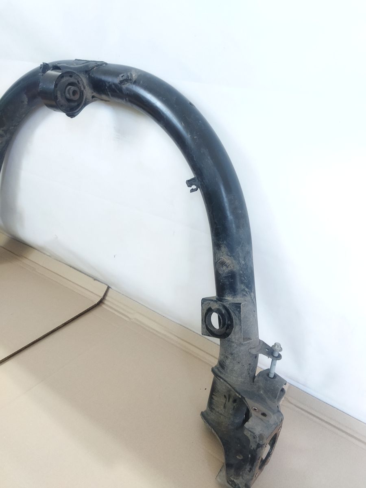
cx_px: 183
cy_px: 244
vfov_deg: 65.3
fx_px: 381
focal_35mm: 27
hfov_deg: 51.4
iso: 350
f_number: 1.79
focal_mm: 4.71
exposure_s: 1/33
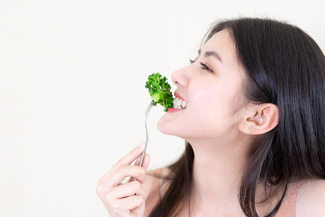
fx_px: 451
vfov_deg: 27.0
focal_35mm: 50
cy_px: 108
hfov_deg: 39.6
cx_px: 162
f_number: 2.8
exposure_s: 1/40
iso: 200
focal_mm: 50
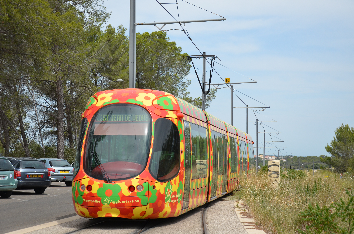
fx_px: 707
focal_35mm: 72
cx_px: 177
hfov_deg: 28.1
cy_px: 117
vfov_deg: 18.8
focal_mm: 48
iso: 400
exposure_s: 1/1600
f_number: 6.3
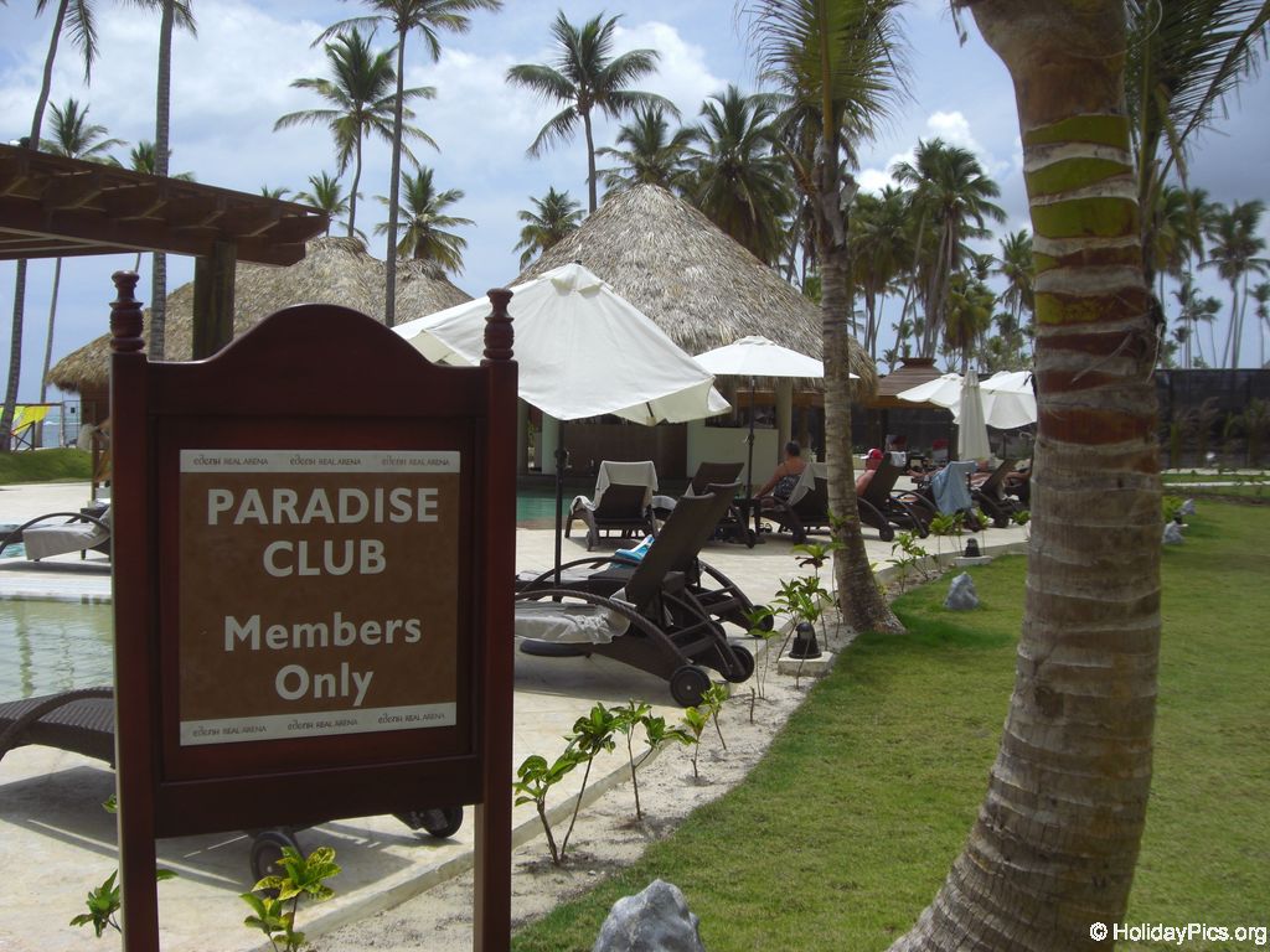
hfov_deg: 49.0
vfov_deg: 37.7
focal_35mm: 38
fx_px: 1394
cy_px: 476
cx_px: 635
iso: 64
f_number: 8
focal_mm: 6.2
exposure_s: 1/200
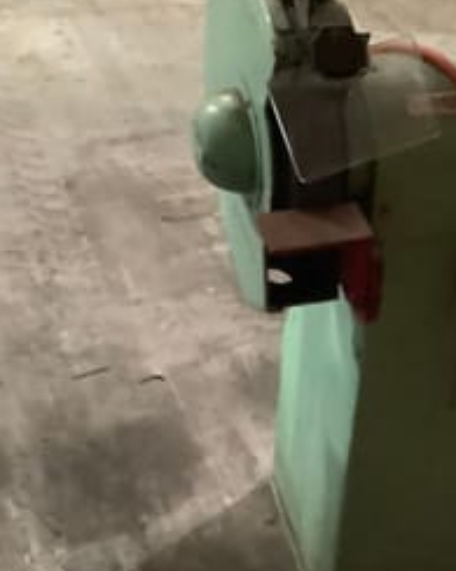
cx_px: 521
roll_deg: -11.8
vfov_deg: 30.5
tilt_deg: -38.5
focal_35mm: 62
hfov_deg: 22.9
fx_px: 1047
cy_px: 277
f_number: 2.4
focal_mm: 3.3
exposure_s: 1/17
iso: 800
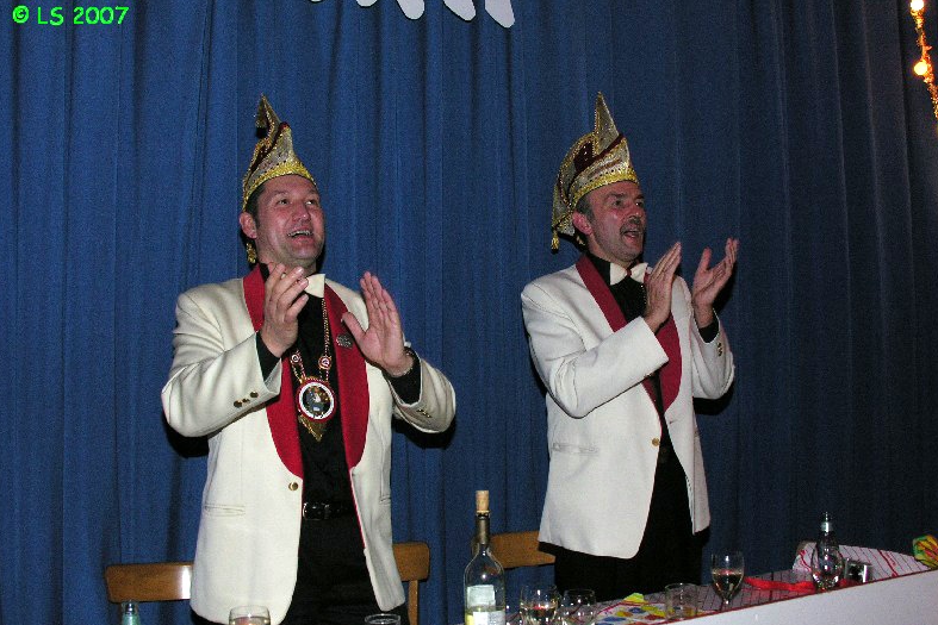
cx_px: 465
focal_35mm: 37
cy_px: 333
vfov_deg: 35.9
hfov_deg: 51.9
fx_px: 964
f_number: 4
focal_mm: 8.9
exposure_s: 1/60.1
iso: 200
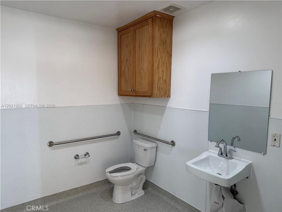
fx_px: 196
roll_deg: -1.2
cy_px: 106
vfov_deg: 56.8
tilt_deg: -3.7
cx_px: 141
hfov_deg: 71.6
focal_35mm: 24
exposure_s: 1/120
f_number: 1.78
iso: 125
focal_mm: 6.76
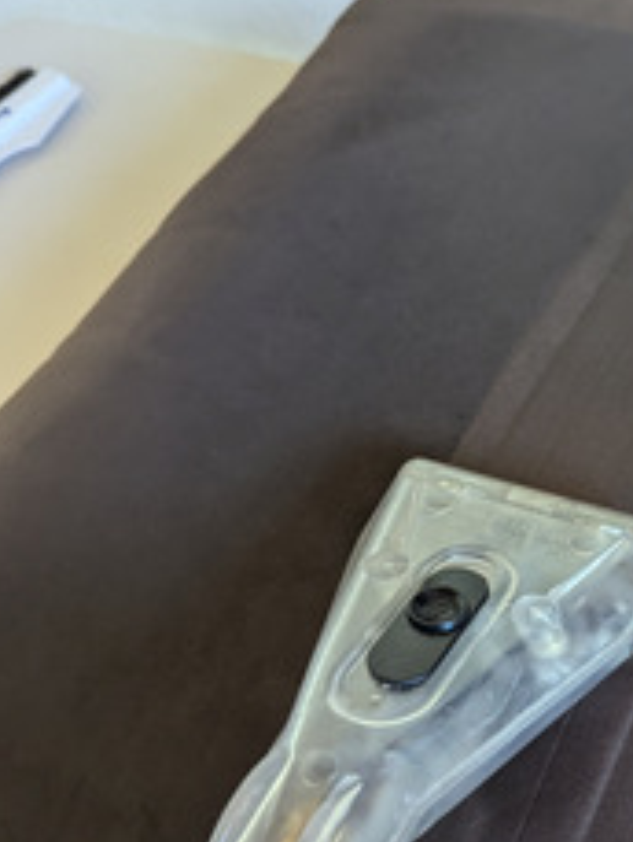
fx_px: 1023
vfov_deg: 44.1
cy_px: 563
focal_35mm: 42
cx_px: 535
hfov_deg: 33.1
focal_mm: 6.81
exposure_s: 1/126
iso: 1254
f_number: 1.85
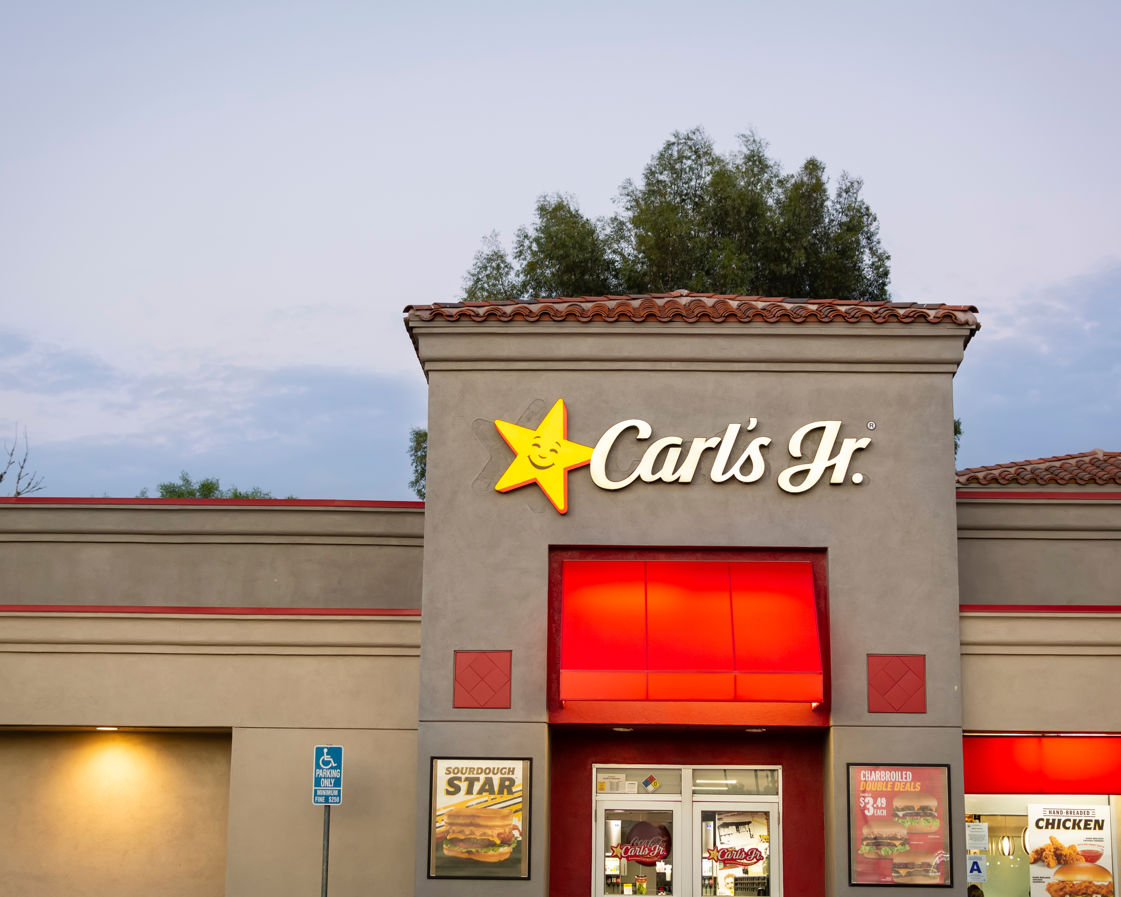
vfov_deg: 25.6
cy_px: 447
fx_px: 1976
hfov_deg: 31.7
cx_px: 562
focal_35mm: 60
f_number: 3.3
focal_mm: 35
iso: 400
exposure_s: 1/45
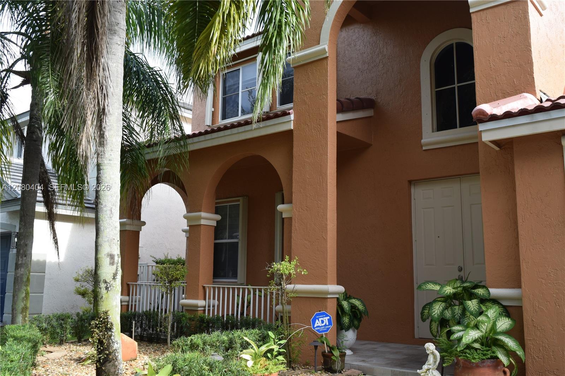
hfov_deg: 53.1
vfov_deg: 36.9
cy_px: 188
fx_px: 565
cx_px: 282
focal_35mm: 36
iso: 360
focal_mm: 24
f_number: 8
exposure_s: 1/250
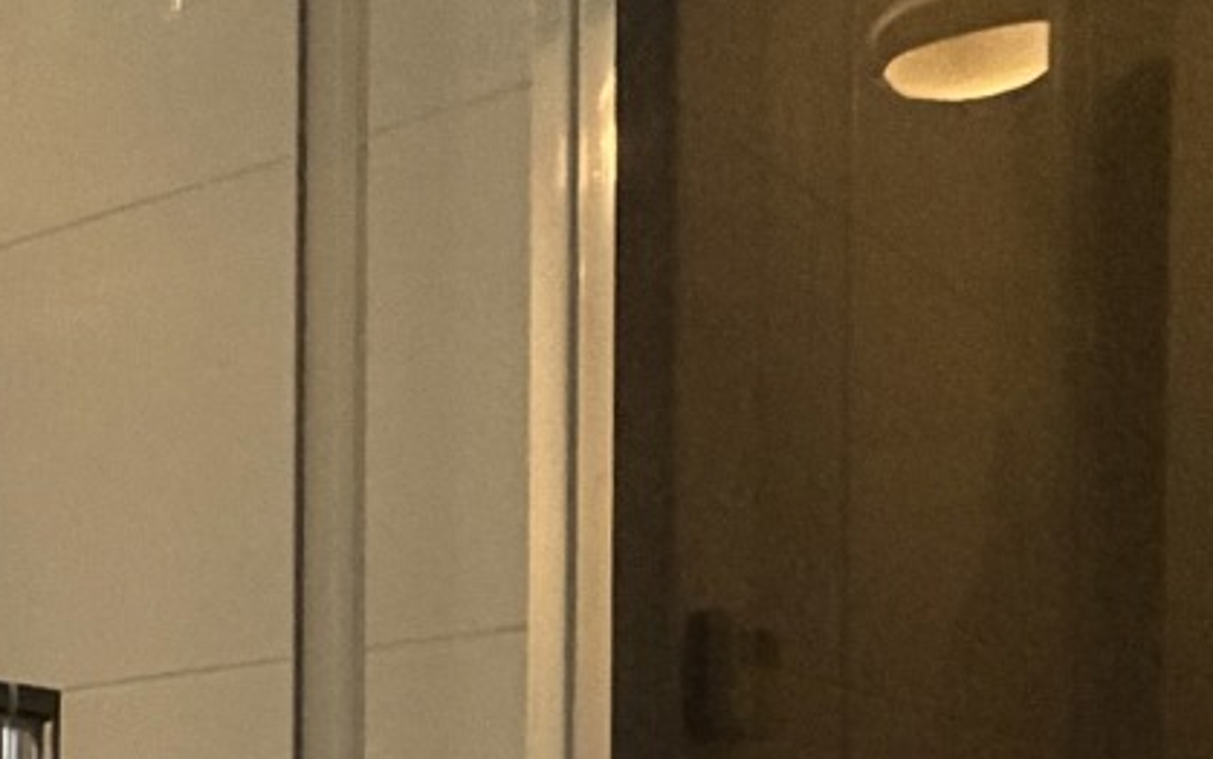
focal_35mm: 68
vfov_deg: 17.5
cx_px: -1103
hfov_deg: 19.7
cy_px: 1083
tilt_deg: -1.4
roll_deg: +0.2
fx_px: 2248
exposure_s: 1/50
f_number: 2.2
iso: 500
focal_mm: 2.22
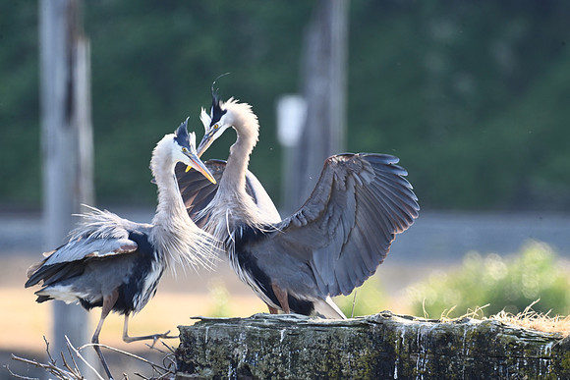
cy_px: 190
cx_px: 285
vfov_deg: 1.1
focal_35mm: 1200
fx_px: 19004
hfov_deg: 1.7
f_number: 13
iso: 640
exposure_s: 1/160
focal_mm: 1200
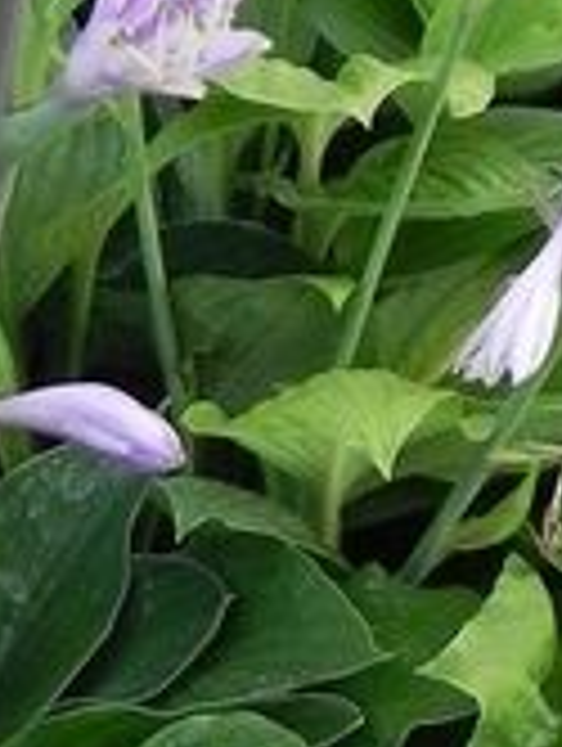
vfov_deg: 15.1
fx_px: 2699
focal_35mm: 125
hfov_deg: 11.6
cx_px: -184
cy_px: 950
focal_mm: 4.6
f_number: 3.5
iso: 160
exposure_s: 1/400
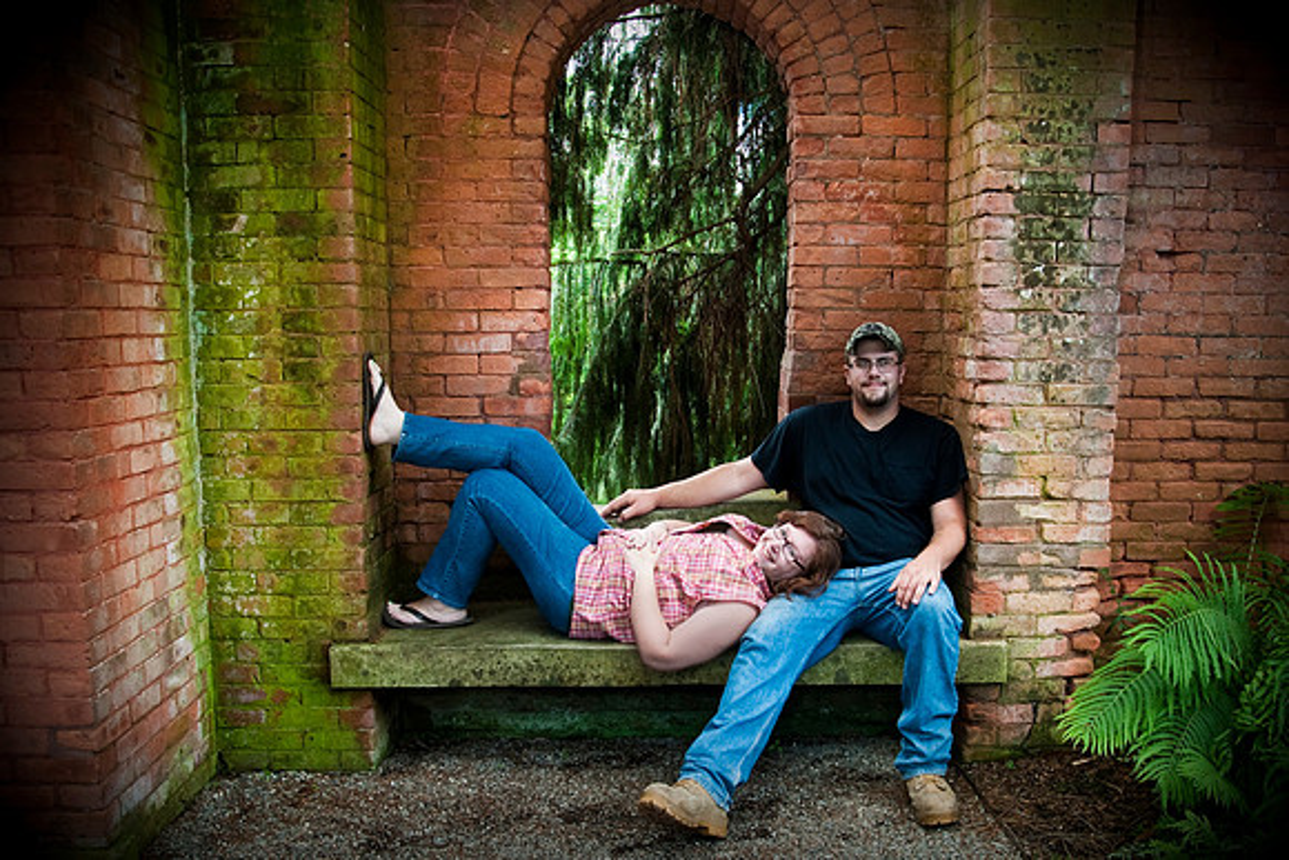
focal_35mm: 27
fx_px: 967
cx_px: 644
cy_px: 430
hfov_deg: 67.4
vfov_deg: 48.0
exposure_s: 1/40
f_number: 3.5
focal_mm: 18
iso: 200
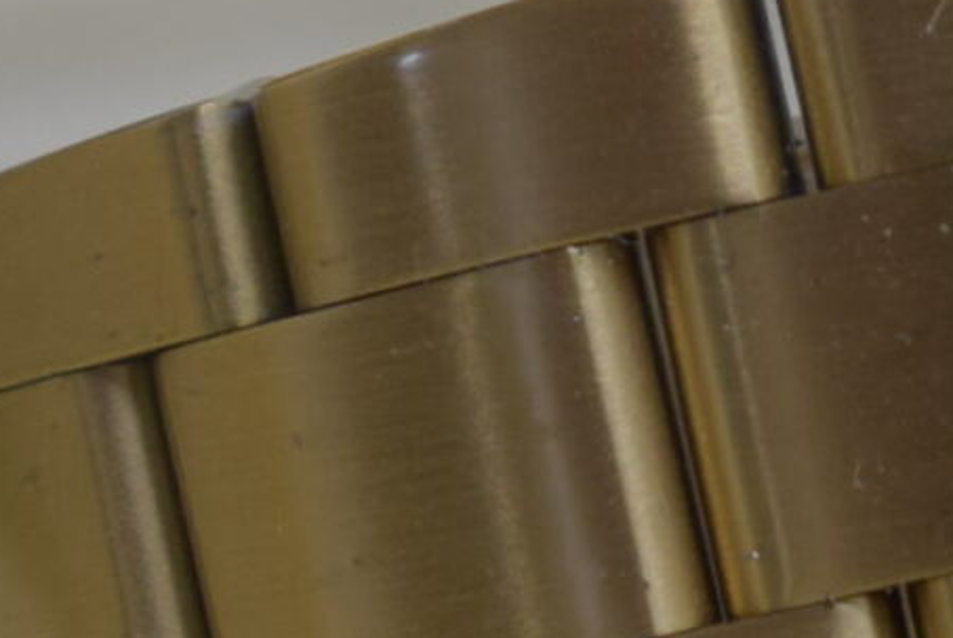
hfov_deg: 4.4
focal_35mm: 466
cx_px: 1988
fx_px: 12343
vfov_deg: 3.0
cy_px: -64
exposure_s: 1/50
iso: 400
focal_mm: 55
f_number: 5.6
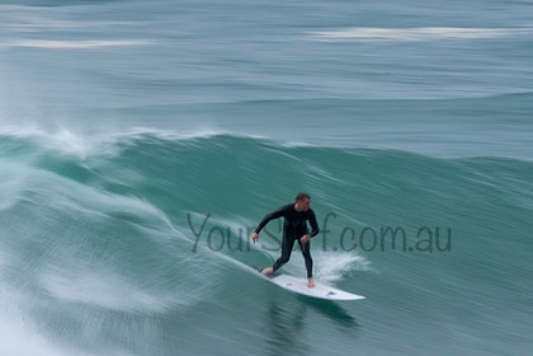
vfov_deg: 1.3
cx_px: 317
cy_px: 222
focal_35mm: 1036
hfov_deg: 2.0
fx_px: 15337
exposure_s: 1/20
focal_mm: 500
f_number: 25
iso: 100
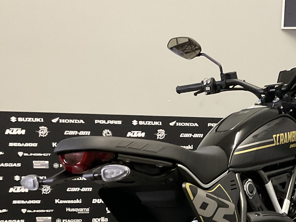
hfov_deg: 26.7
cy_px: 244
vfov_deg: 19.8
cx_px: 249
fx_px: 607
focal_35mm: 71
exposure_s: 1/40
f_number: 1.8
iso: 250
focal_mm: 3
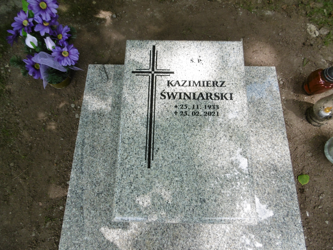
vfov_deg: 56.8
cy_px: 125
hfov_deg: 71.6
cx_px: 166
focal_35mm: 24
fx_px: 231
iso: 100
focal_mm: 4.3
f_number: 3.1
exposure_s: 1/200
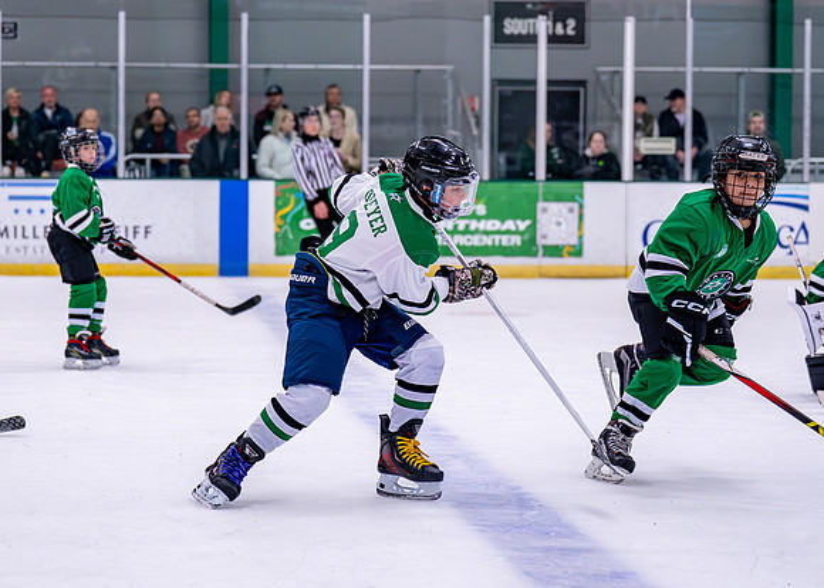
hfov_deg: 18.9
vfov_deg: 13.6
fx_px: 2468
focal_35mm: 105
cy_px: 260
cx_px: 313
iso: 2500
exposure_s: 1/1250
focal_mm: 70
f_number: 2.8
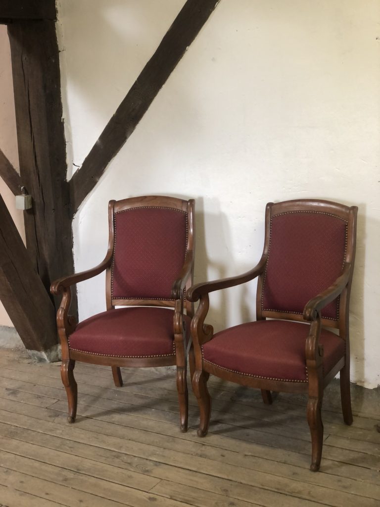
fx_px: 761
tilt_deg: -11.7
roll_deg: +2.6
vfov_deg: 36.8
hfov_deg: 28.0
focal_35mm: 52
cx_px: 190
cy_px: 254
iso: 80
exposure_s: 1/33
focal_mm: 6
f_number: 2.4
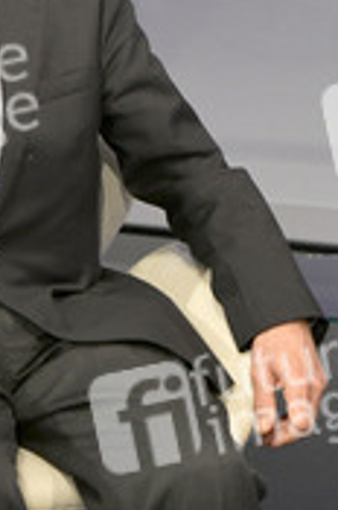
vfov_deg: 23.4
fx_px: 1230
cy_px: 259
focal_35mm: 87
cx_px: -26
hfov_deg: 15.3
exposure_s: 1/200
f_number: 6.3
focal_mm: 38
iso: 2500
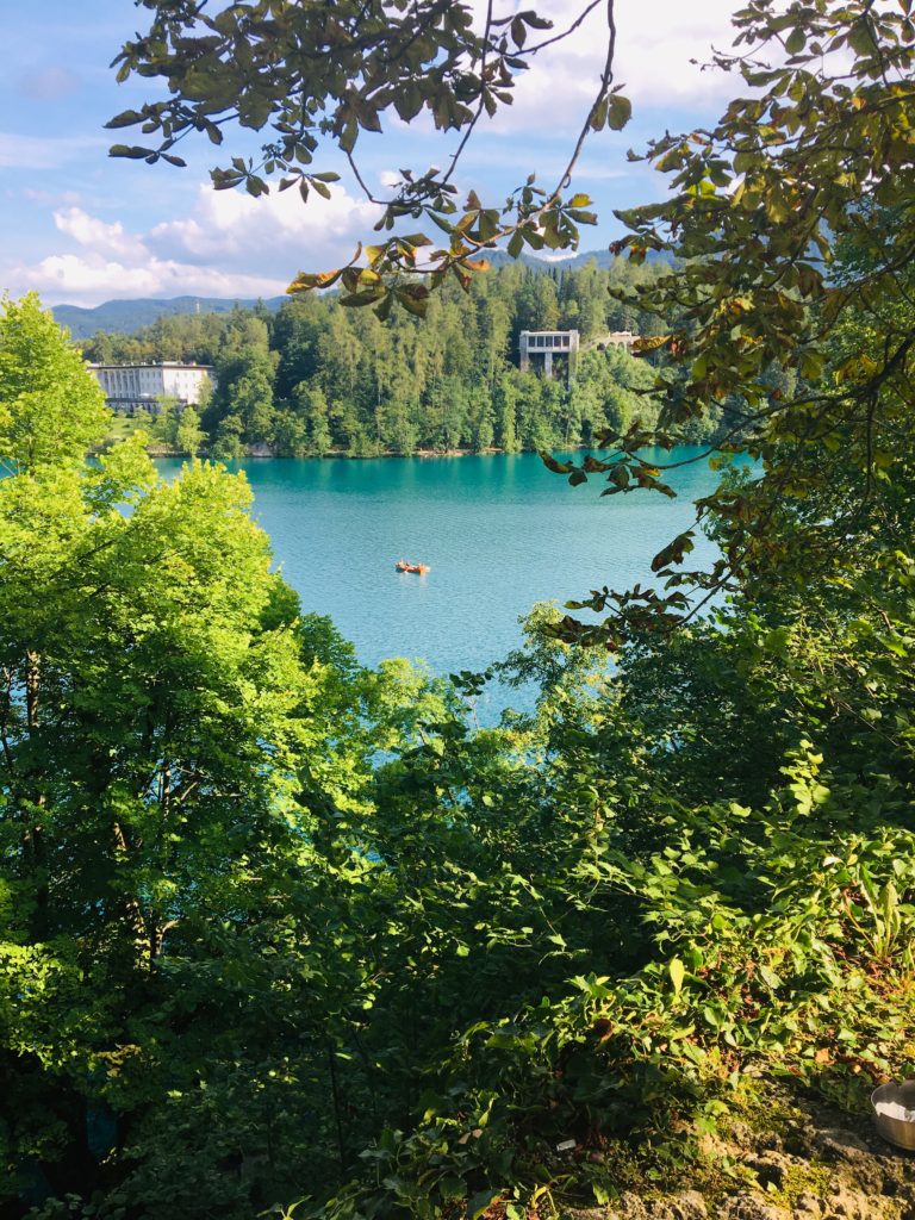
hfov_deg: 48.2
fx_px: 1022
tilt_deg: -11.0
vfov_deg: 61.7
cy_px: 610
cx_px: 458
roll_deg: +0.4
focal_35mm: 29
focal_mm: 4.15
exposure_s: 1/587
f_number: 2.2
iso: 25
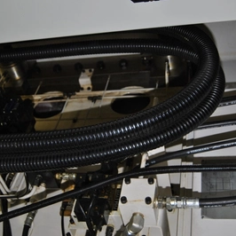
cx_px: 117
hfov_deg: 34.0
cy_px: 118
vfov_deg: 34.0
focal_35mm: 50
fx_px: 386
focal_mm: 26
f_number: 4
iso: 200
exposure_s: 1/60
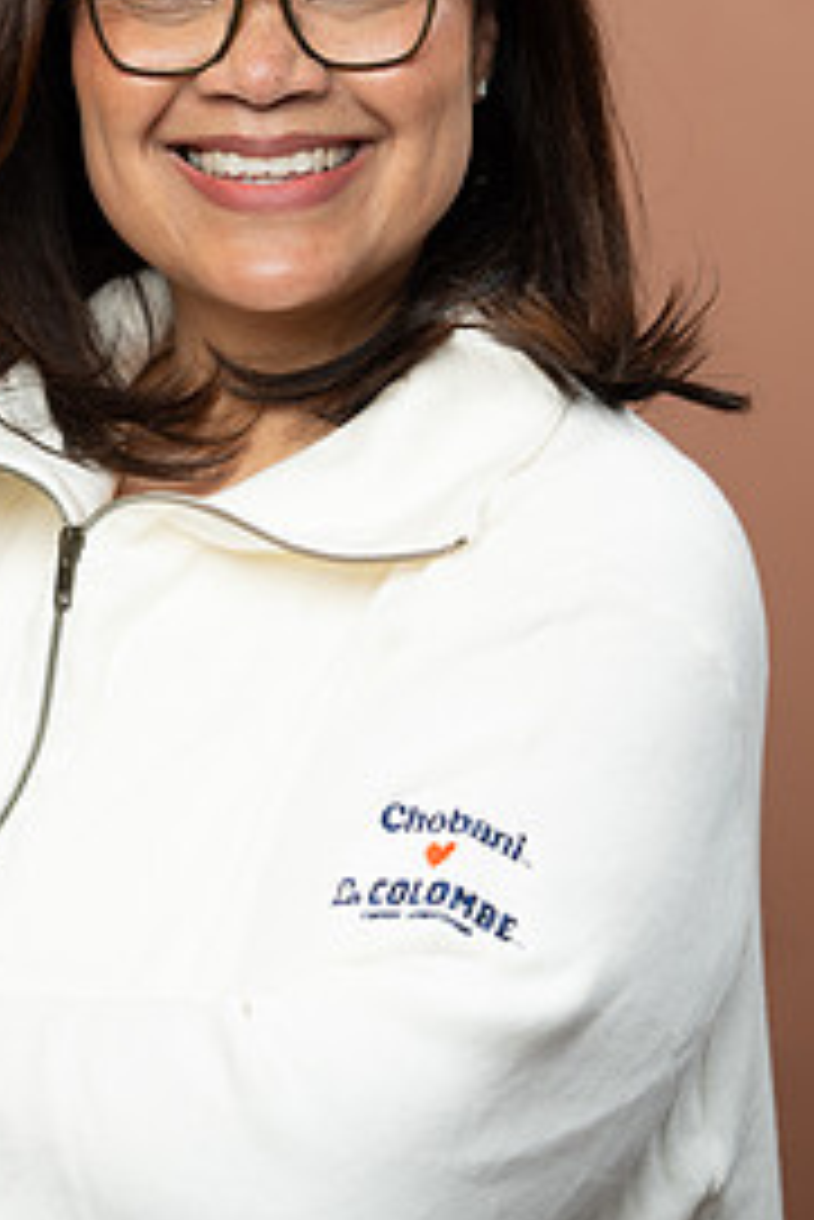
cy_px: 450
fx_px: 4606
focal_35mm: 136
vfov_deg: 15.1
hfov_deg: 10.1
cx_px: 283
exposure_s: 1/160
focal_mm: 82
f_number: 4
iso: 320
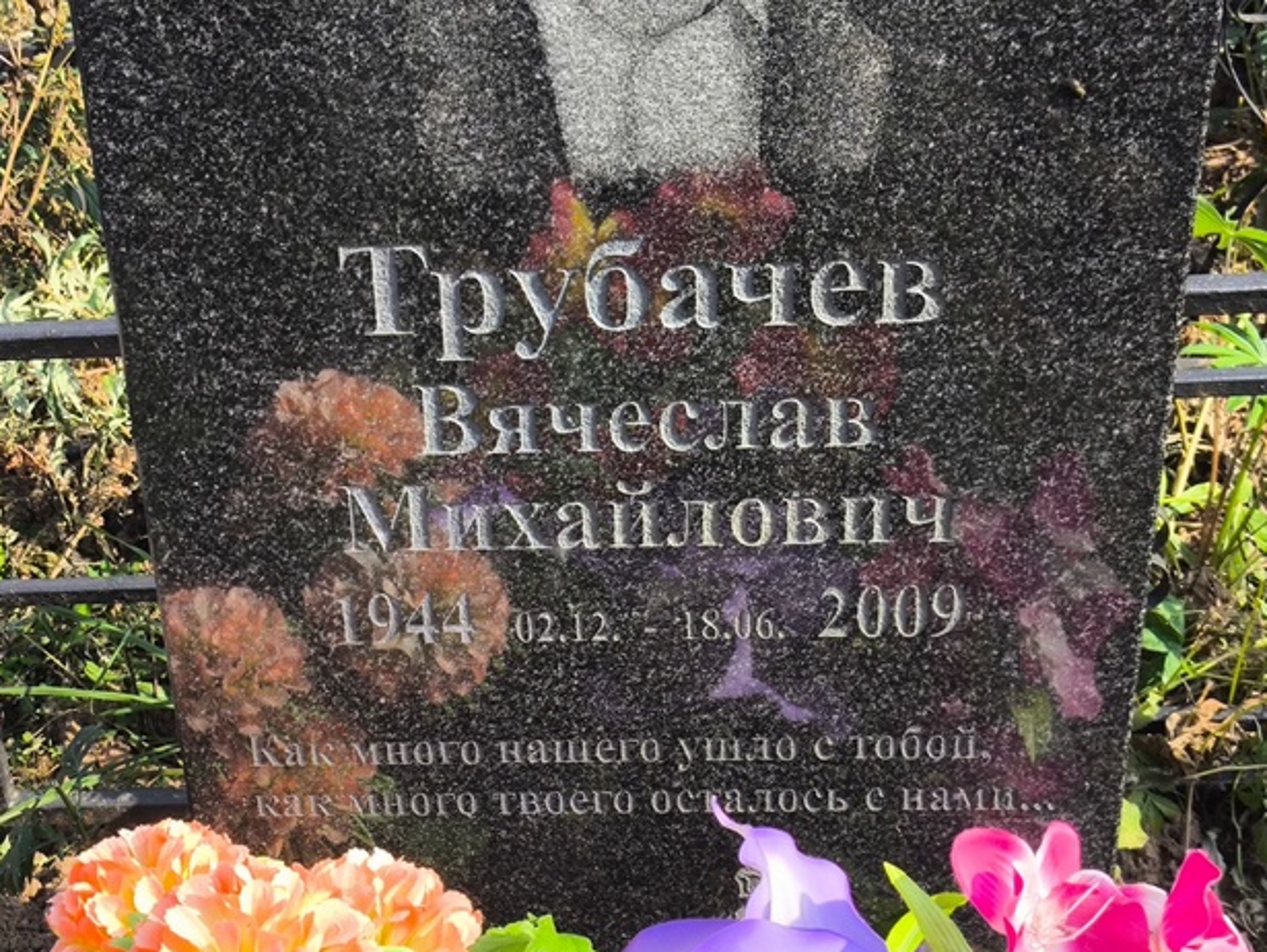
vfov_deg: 22.6
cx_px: 479
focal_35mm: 65
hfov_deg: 29.7
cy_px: 476
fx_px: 2380
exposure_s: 1/721
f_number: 1.7
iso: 50
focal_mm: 4.71
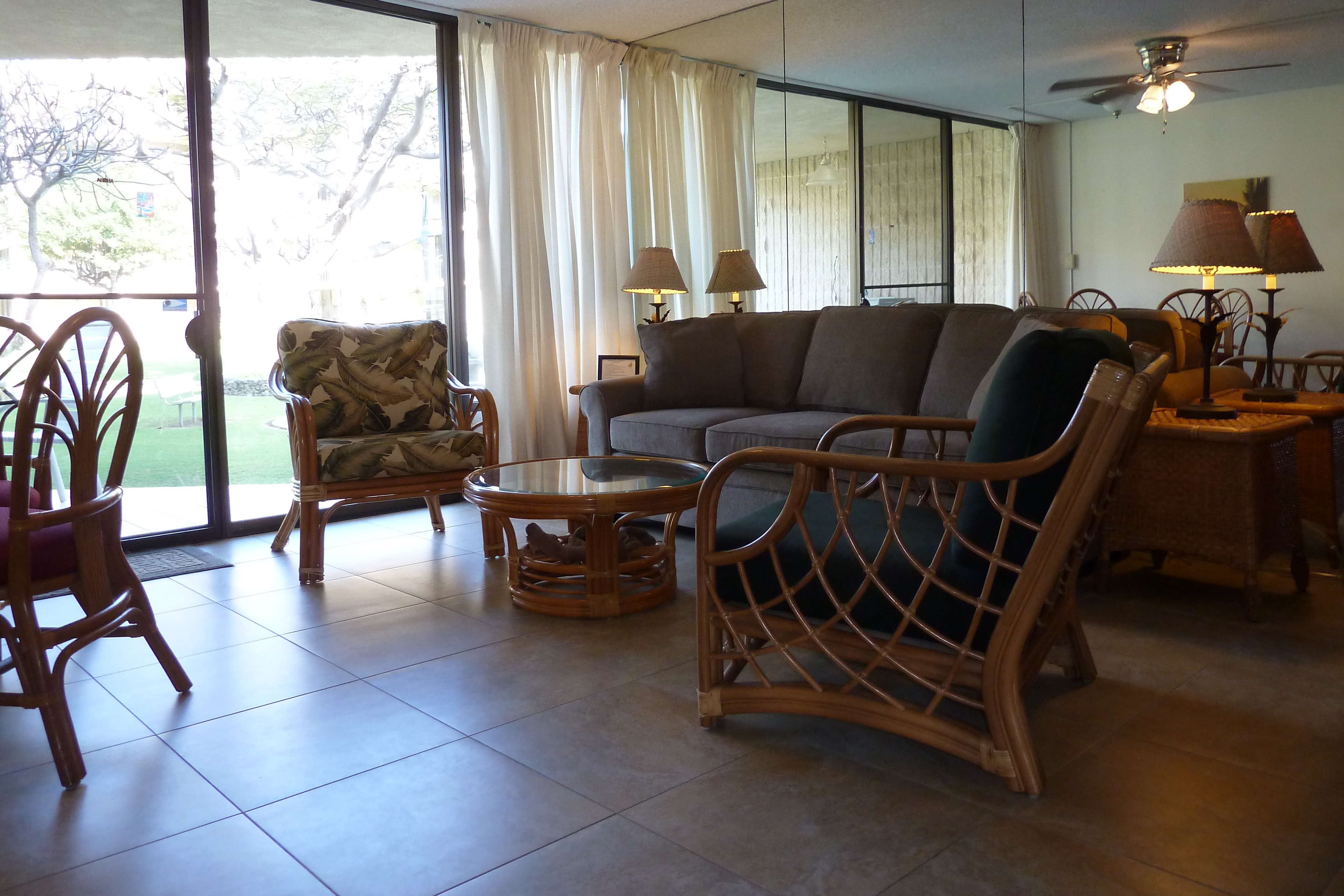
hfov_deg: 67.4
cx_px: 667
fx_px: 1008
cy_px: 384
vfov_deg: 47.8
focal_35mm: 27
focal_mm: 4.1
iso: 160
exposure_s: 1/30
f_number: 3.3
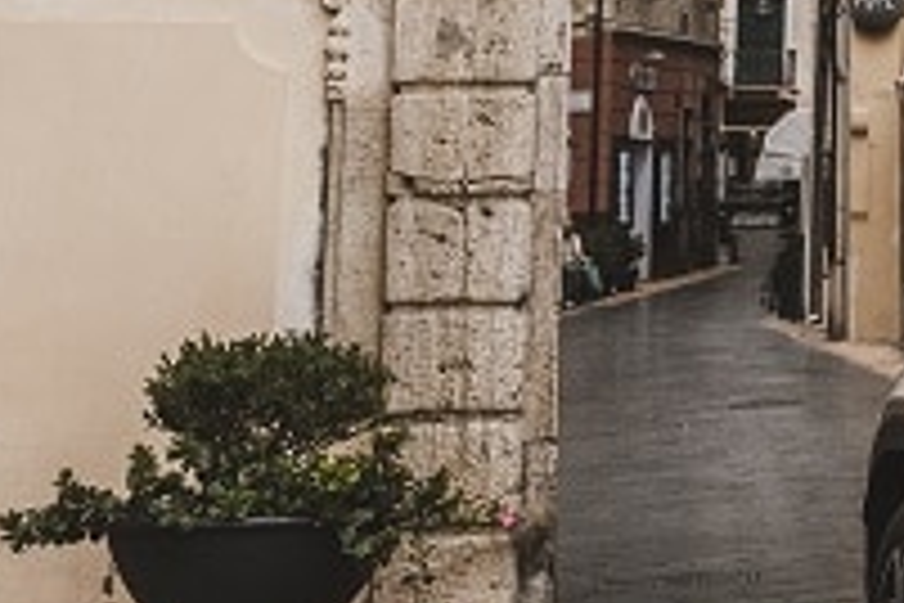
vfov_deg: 8.7
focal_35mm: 153
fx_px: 3842
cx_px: 2055
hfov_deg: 11.5
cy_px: -362
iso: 500
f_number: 4.5
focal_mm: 24
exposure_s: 1/320
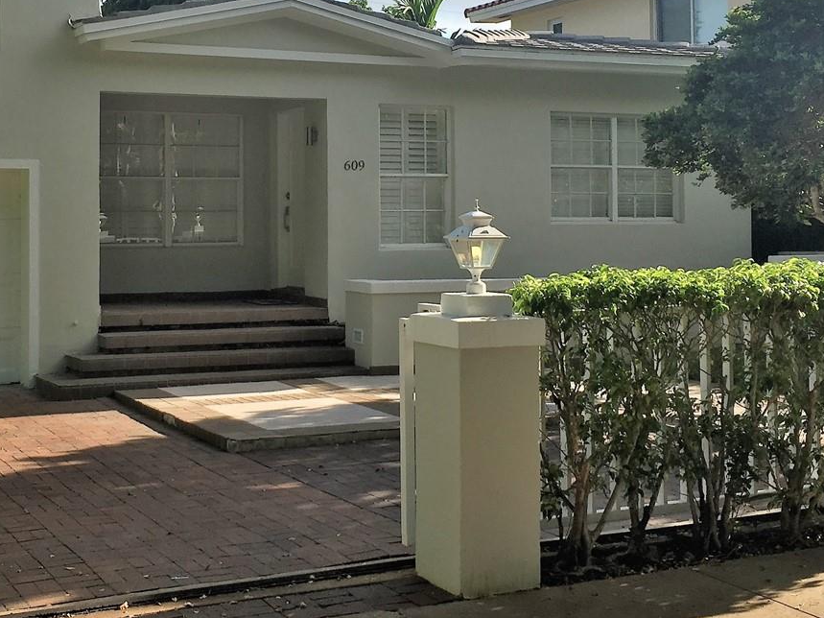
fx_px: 1285
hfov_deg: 35.2
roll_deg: -1.1
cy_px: 227
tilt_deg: +0.6
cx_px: 282
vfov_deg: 26.9
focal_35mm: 54
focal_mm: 4.15
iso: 32
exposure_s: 1/1799
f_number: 2.2
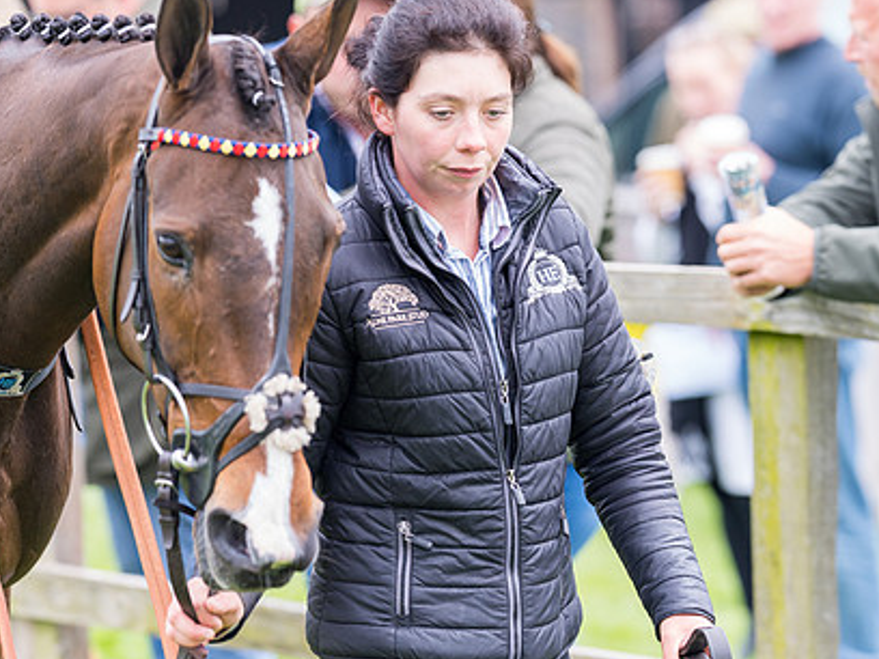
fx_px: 5815
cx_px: 430
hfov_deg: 8.6
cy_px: 311
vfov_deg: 6.5
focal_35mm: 229
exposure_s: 1/500
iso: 250
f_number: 2.8
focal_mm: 135
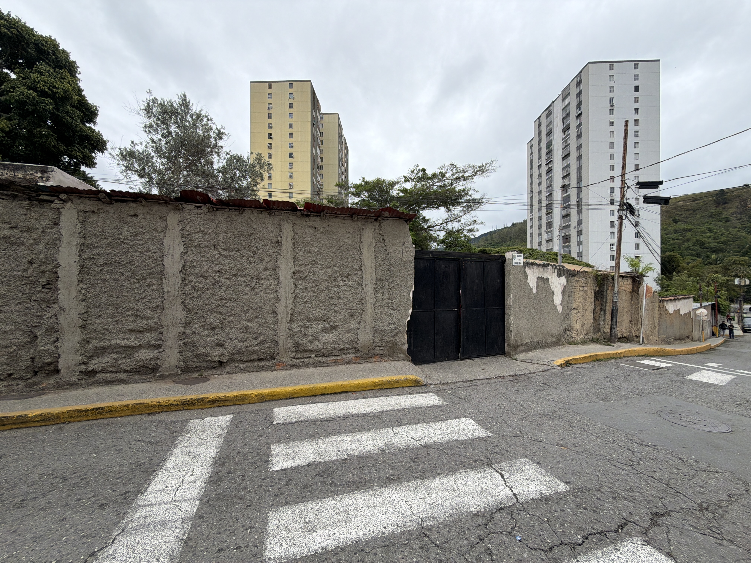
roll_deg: +0.4
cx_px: 376
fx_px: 304
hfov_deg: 102.1
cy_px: 282
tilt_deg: -1.8
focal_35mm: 14
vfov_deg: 85.7
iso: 32
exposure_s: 1/770
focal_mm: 2.22
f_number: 2.2
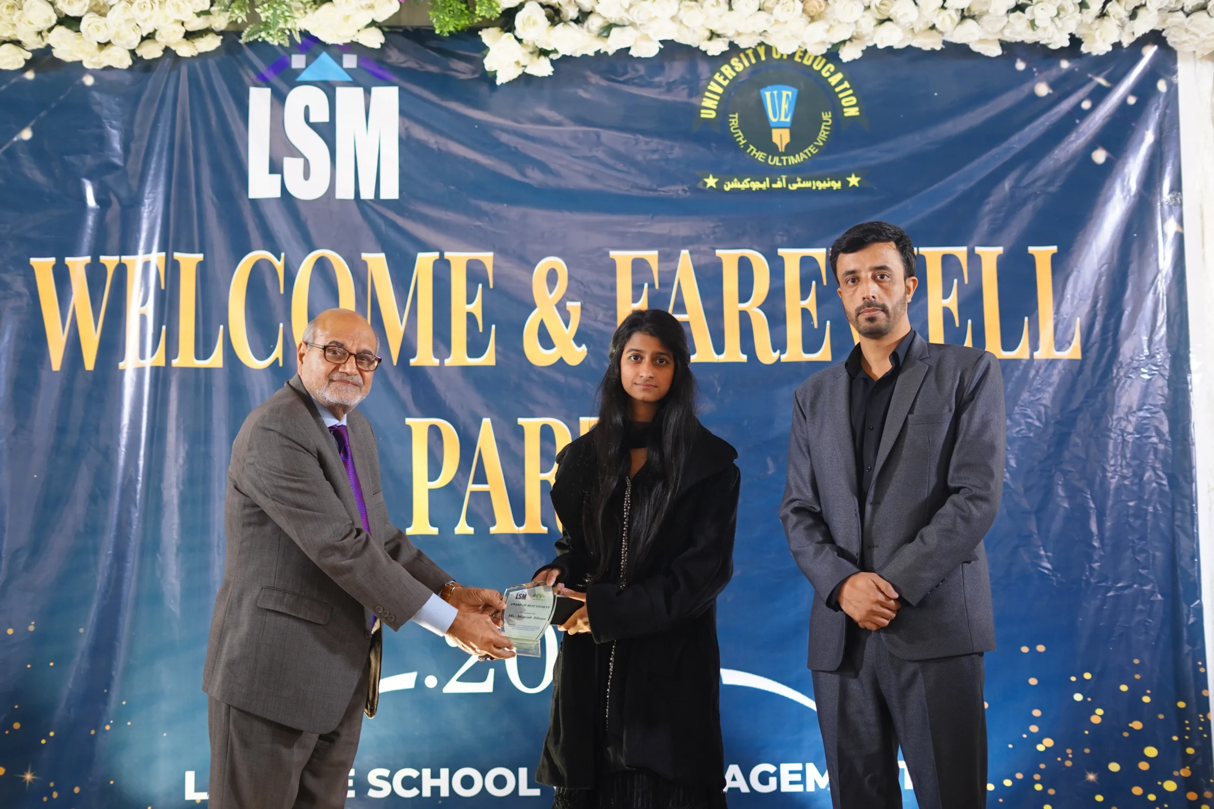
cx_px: 607
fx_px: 1686
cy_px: 404
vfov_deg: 27.0
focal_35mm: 50
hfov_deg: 39.6
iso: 640
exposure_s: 1/125
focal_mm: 50
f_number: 2
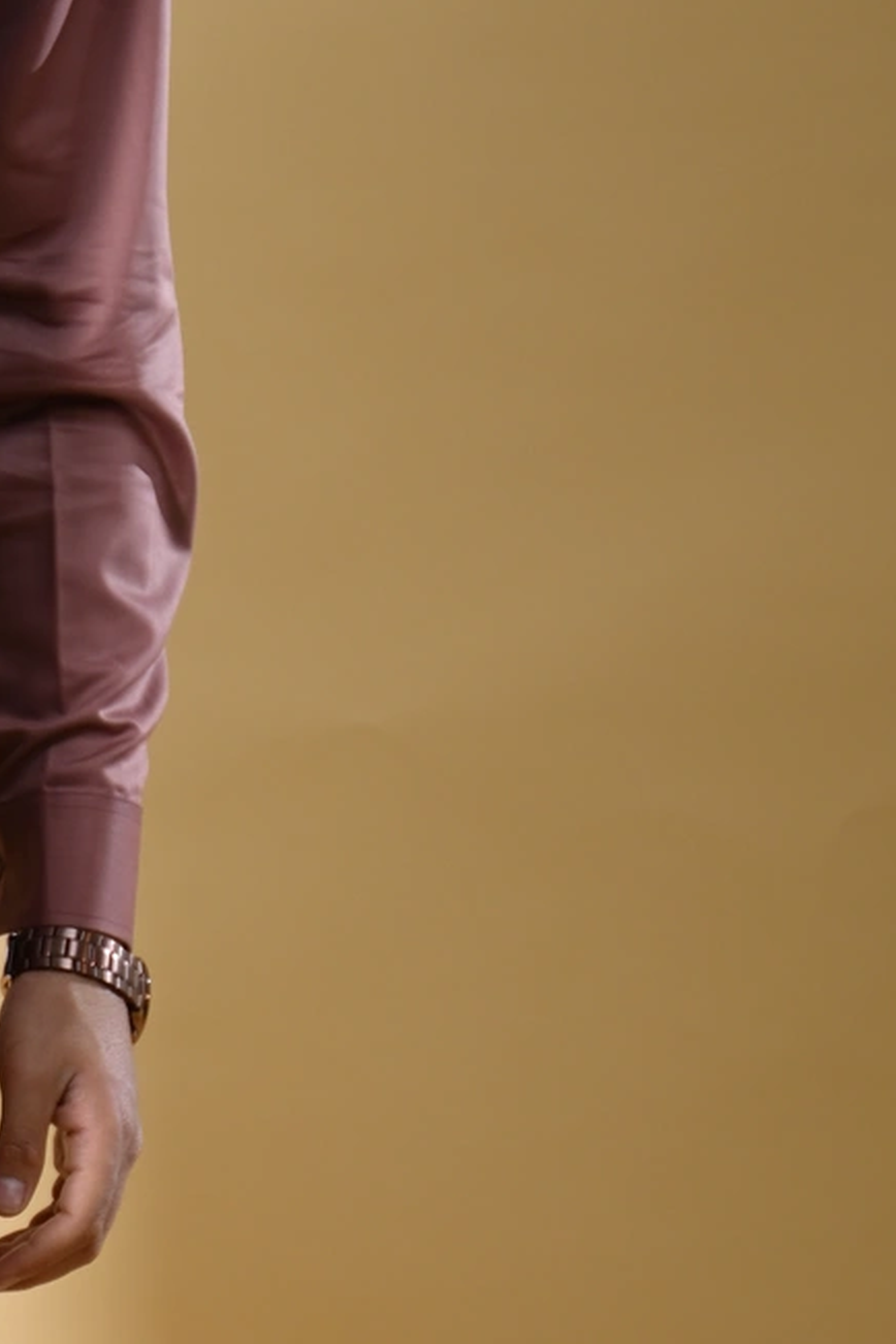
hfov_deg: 5.7
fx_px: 8922
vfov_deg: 8.6
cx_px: -370
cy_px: 840
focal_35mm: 239
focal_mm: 61
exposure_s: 1/125
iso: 200
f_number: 2.8
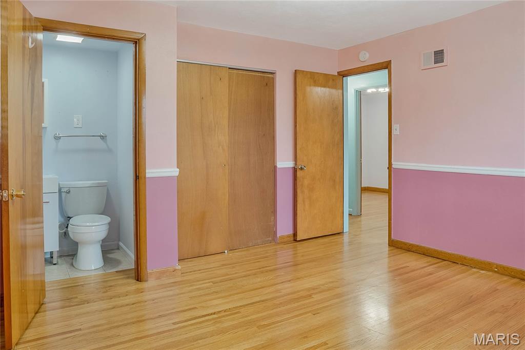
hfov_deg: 73.8
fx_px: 350
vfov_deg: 53.1
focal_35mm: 24
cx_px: 262
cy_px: 175
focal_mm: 16
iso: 400
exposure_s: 1/1.25
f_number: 8
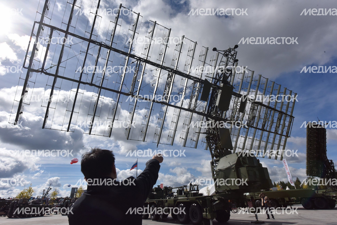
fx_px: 178
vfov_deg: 64.6
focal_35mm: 19
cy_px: 112
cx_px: 168
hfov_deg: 86.9
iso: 1000
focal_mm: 19
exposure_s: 1/3200
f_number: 14
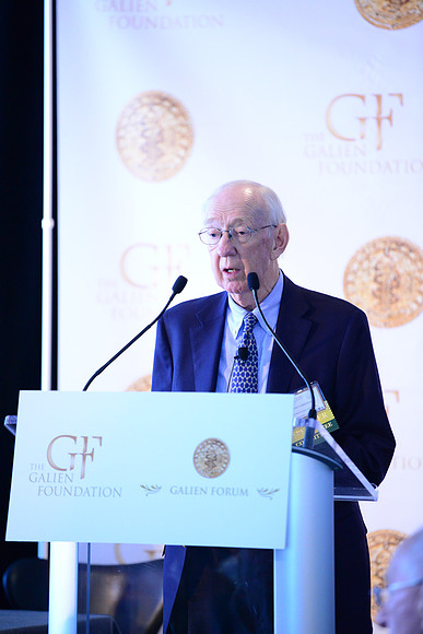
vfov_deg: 10.3
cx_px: 212
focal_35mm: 200
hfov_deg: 6.9
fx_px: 3523
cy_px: 317
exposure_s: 1/125
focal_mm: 200
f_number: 2.8
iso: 4000
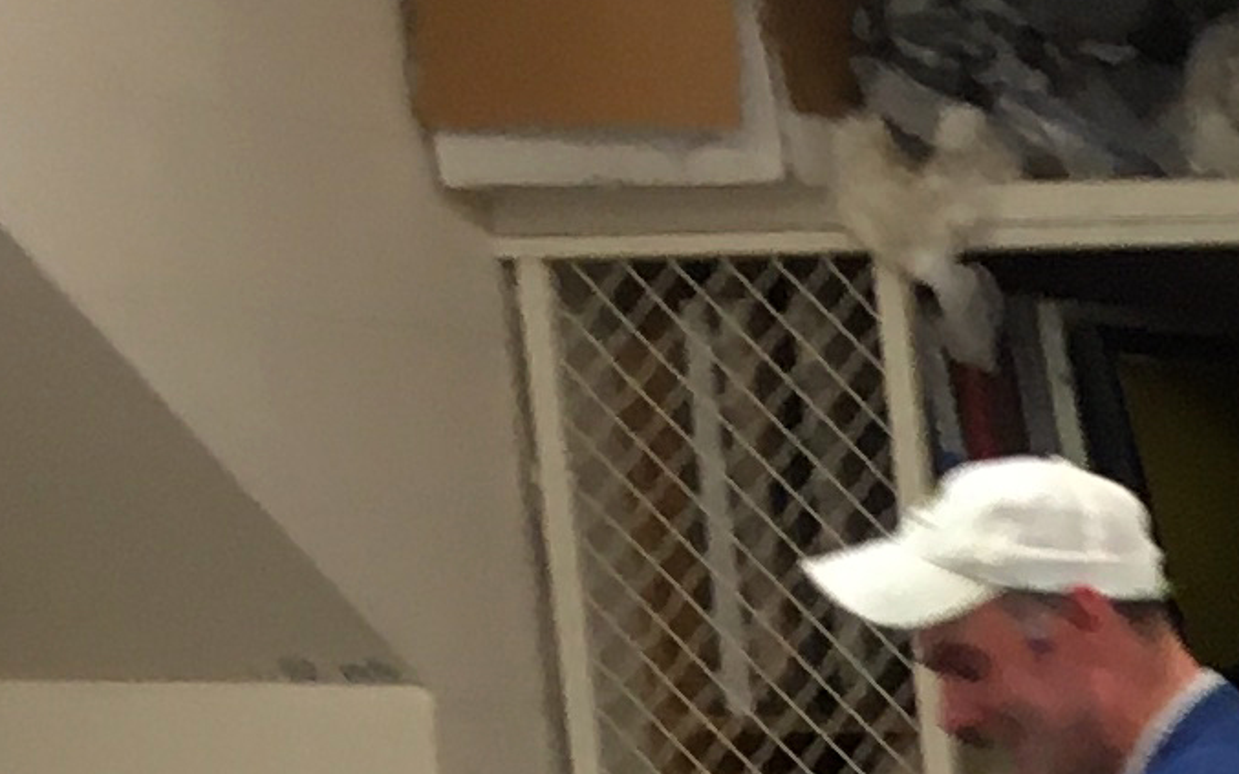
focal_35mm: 183
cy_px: 2080
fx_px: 6179
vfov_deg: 6.7
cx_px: 3258
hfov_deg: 9.7
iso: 50
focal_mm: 4.15
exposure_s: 1/30
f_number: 2.2
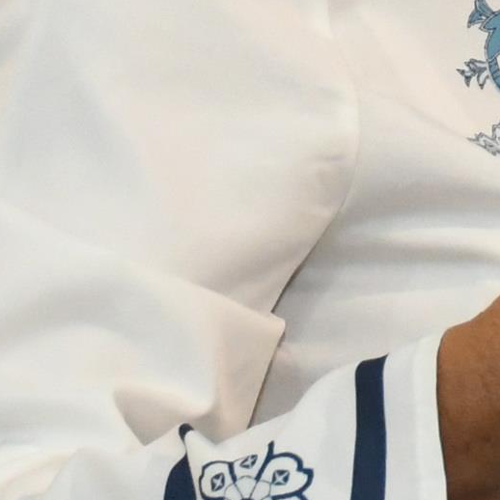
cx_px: 910
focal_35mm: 411
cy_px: -497
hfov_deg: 4.2
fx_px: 6716
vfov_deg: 4.2
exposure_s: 1/100
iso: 3200
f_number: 5.6
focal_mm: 40
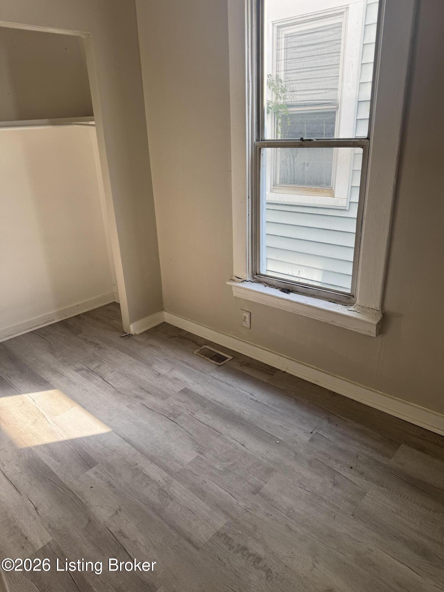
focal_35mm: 24
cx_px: 222
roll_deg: +2.3
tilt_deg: -22.2
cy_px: 296
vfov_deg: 71.6
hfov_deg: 56.8
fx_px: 410
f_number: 1.78
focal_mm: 6.76
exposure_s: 1/241
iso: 64
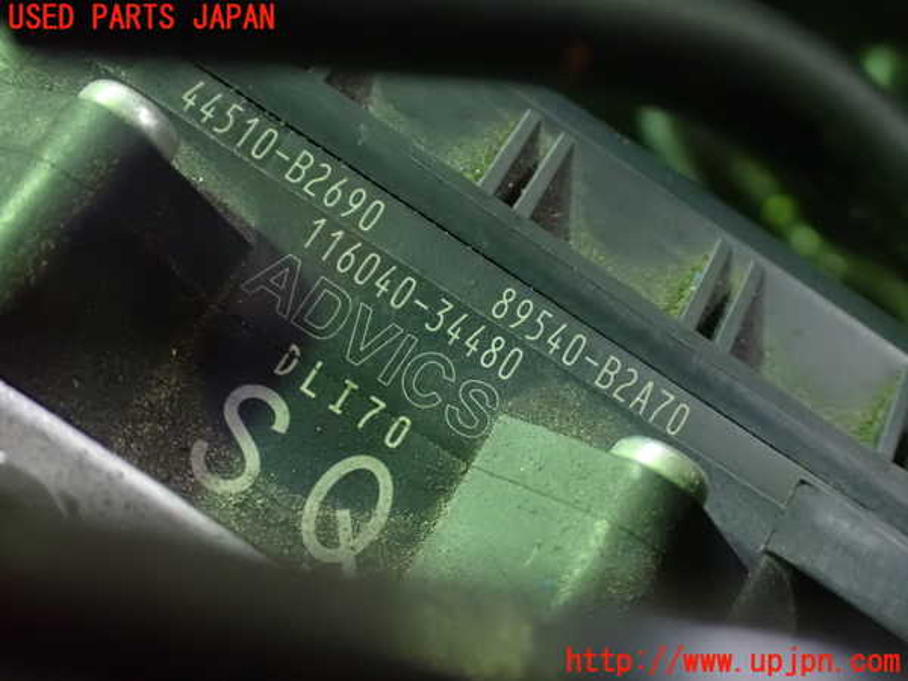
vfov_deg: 35.1
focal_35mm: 41
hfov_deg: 45.8
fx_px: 1075
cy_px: 340
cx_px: 454
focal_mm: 7.31
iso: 1600
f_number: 2.8
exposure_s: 1/30
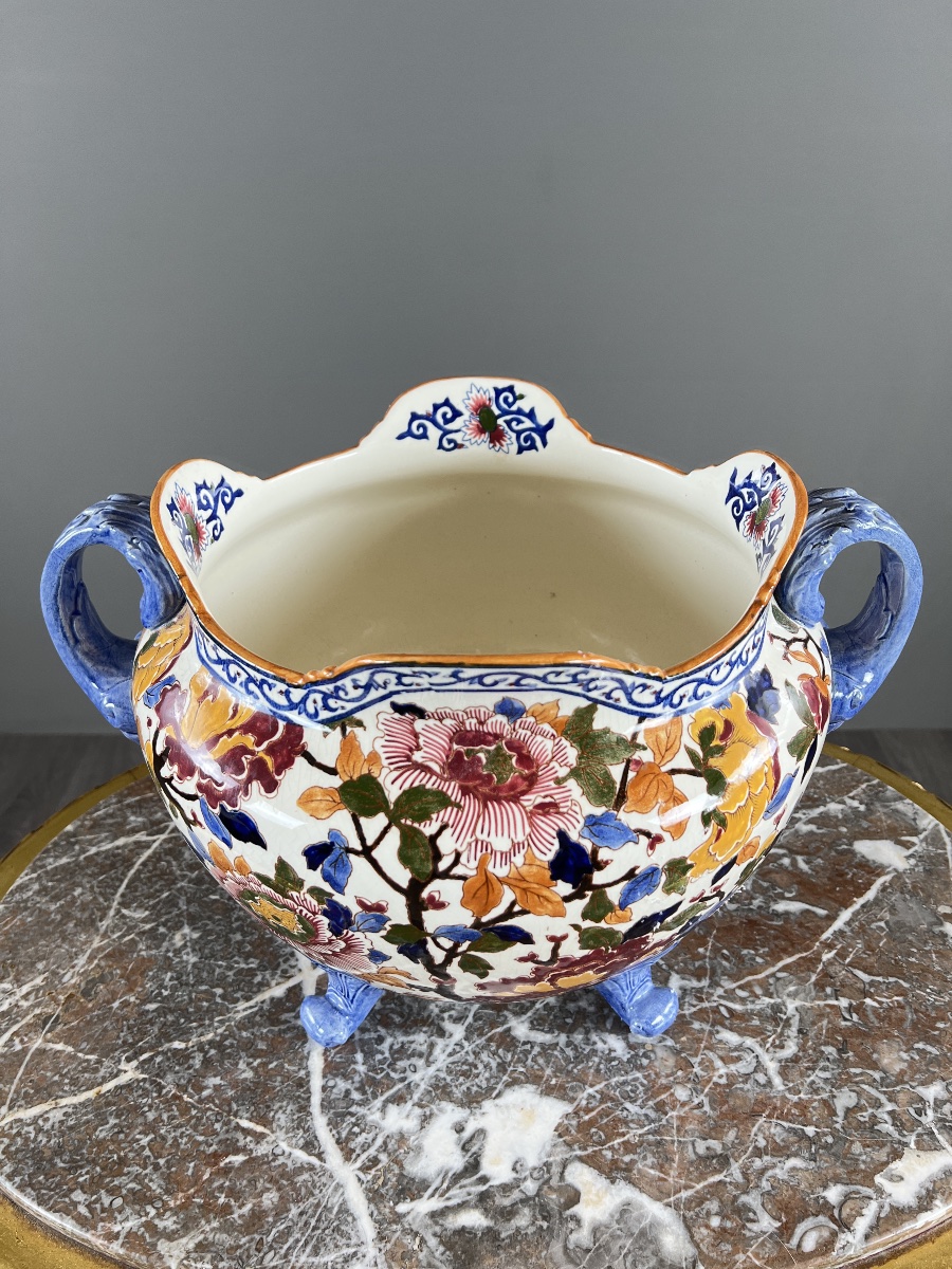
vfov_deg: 67.3
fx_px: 953
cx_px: 476
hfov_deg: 53.1
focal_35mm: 26
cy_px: 634
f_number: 1.5
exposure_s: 1/101
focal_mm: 5.7
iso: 80
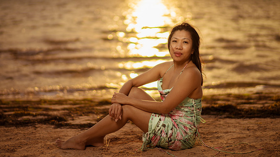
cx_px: 140
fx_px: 453
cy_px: 69
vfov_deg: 19.7
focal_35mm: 61
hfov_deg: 34.4
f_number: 1.4
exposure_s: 1/8000
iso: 50
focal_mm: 58
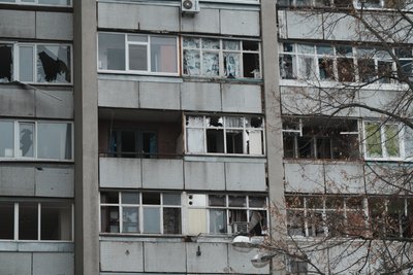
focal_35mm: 126
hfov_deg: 16.3
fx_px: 1446
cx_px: 206
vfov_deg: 10.9
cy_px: 138
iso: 400
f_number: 7.1
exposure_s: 1/667
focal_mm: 126
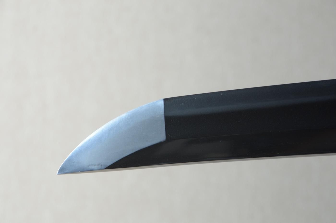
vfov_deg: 8.7
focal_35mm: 158
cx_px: 168
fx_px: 1469
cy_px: 112
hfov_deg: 13.1
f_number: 11
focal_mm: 105
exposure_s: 1/2
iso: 400
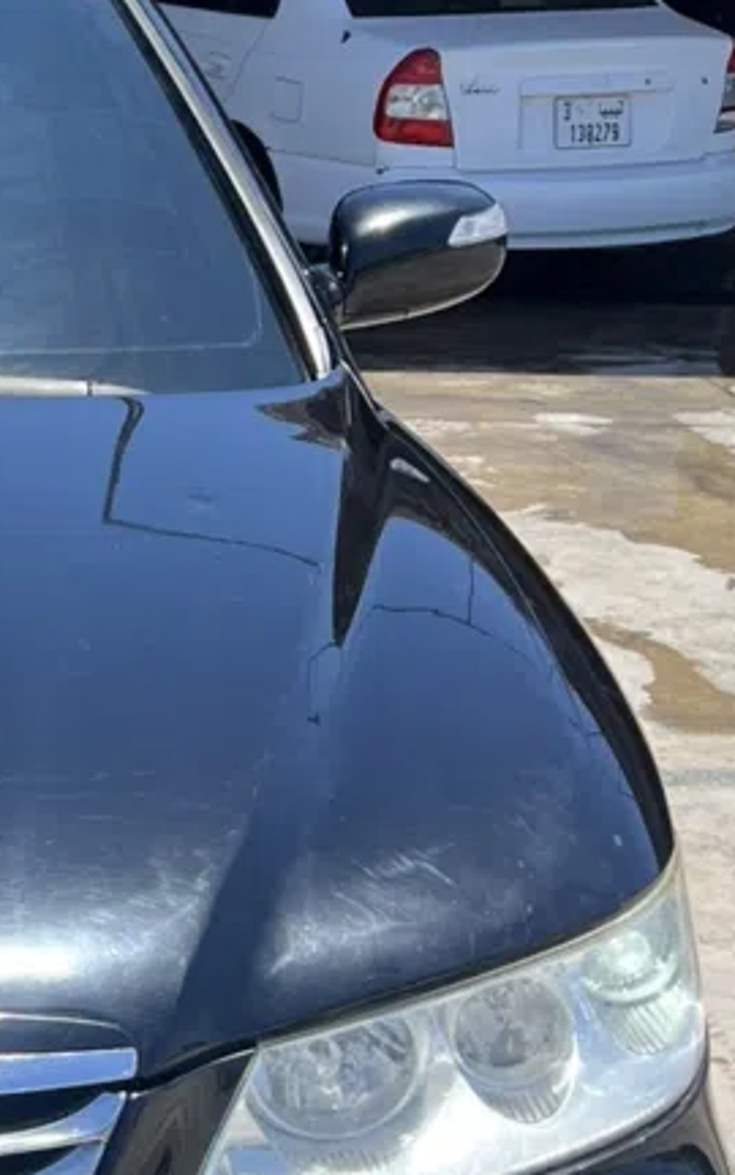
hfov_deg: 13.9
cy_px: 613
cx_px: -433
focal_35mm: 87
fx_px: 2788
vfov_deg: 23.8
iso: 50
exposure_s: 1/1779
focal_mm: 5.7
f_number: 1.5
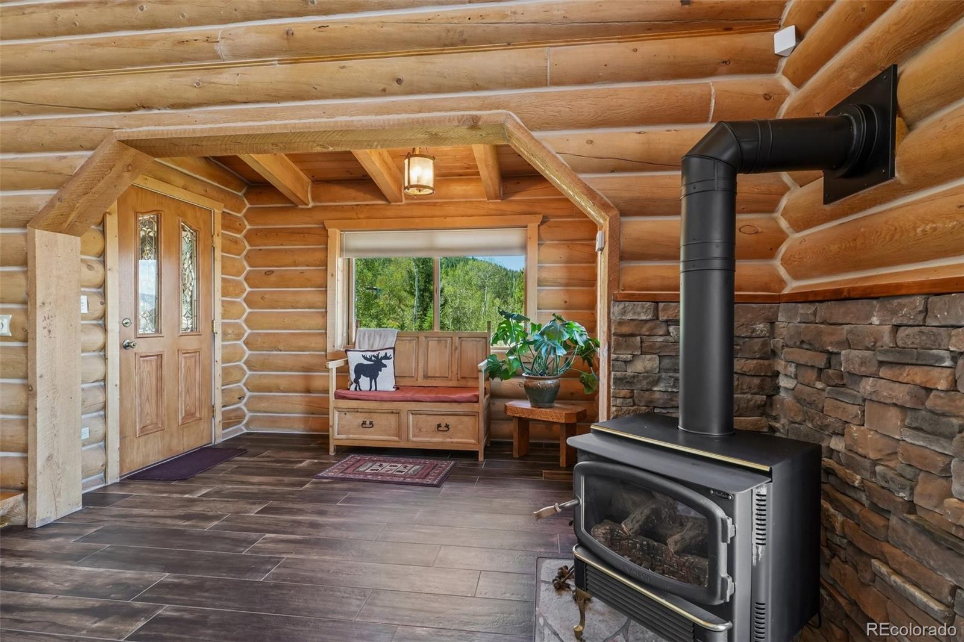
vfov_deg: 72.0
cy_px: 321
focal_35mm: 16
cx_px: 482
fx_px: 442
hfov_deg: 95.0
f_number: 8
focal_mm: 11
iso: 500
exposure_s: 1/15
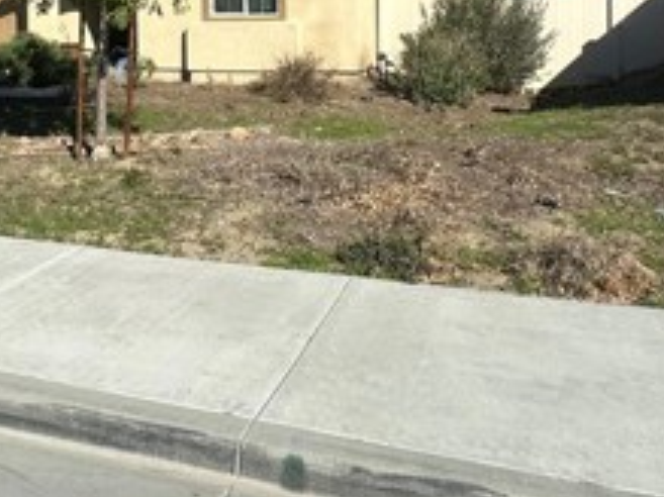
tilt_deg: +0.7
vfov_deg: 32.6
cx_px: 218
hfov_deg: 45.1
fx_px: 786
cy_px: 15
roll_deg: +0.7
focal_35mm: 41
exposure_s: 1/4132
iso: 50
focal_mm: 2.22
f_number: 2.2
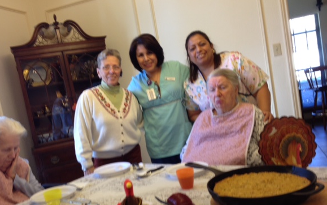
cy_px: 132
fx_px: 365
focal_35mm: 41
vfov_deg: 31.1
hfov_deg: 48.1
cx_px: 147
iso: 50
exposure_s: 1/20
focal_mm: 4.28
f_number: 2.4
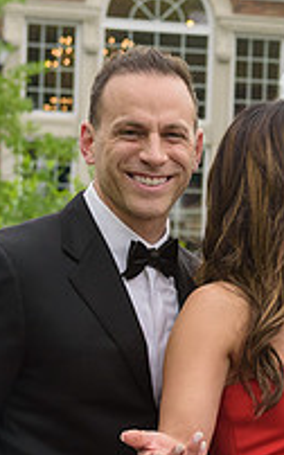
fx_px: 2269
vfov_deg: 11.4
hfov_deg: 6.9
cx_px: 570
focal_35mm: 183
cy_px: 293
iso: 500
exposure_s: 1/640
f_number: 4
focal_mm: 55
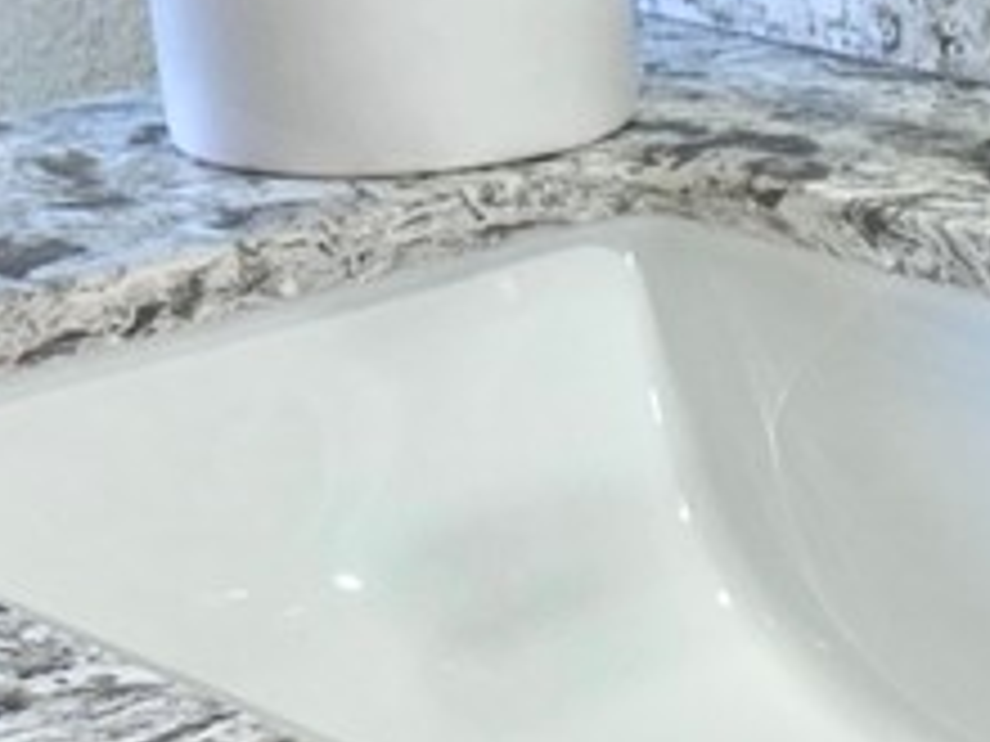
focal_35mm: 121
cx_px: 1256
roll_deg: +0.8
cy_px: 576
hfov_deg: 15.6
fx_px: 3461
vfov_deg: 12.2
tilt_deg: -21.6
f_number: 1.5
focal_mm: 5.7
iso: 32
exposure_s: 1/132
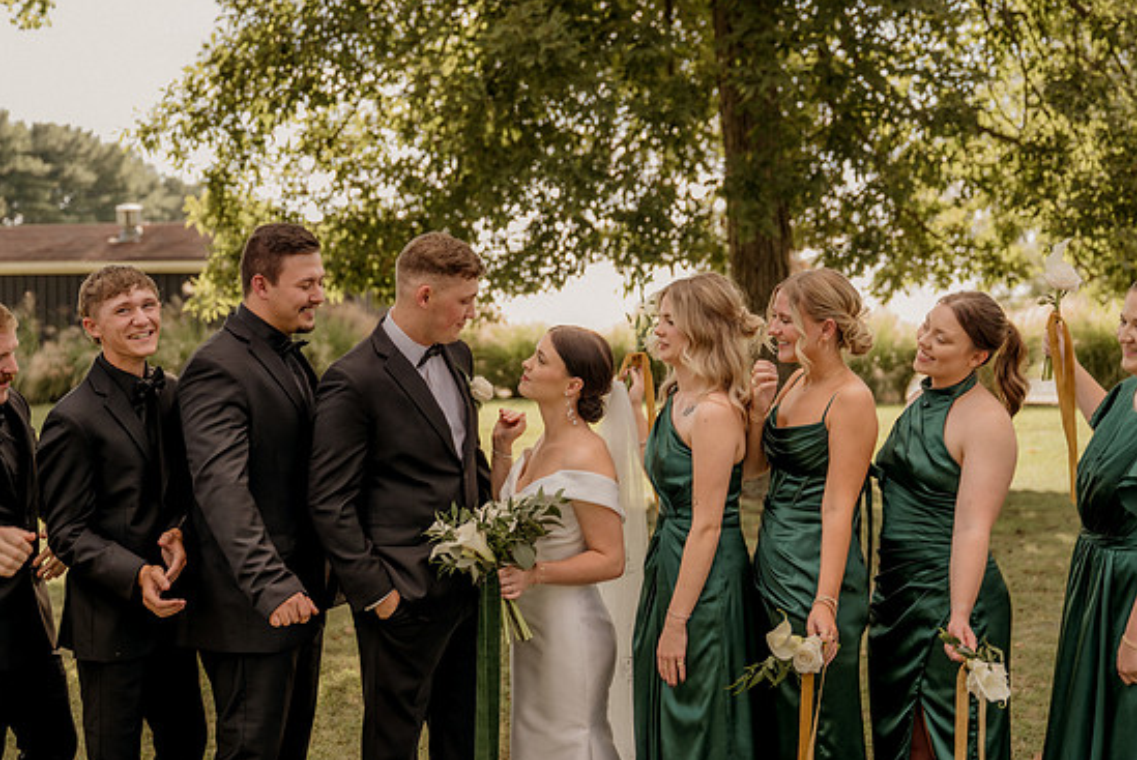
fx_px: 1580
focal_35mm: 50
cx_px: 549
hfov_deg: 39.6
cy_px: 378
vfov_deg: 27.0
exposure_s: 1/640
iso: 250
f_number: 2.8
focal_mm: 45
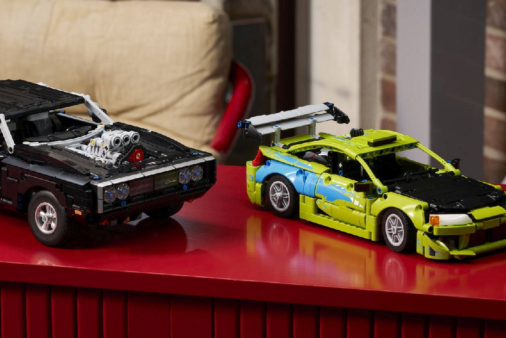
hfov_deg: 10.6
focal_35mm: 194
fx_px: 2727
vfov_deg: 7.1
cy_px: 116
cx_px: 197
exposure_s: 1/4
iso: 100
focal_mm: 115
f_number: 9
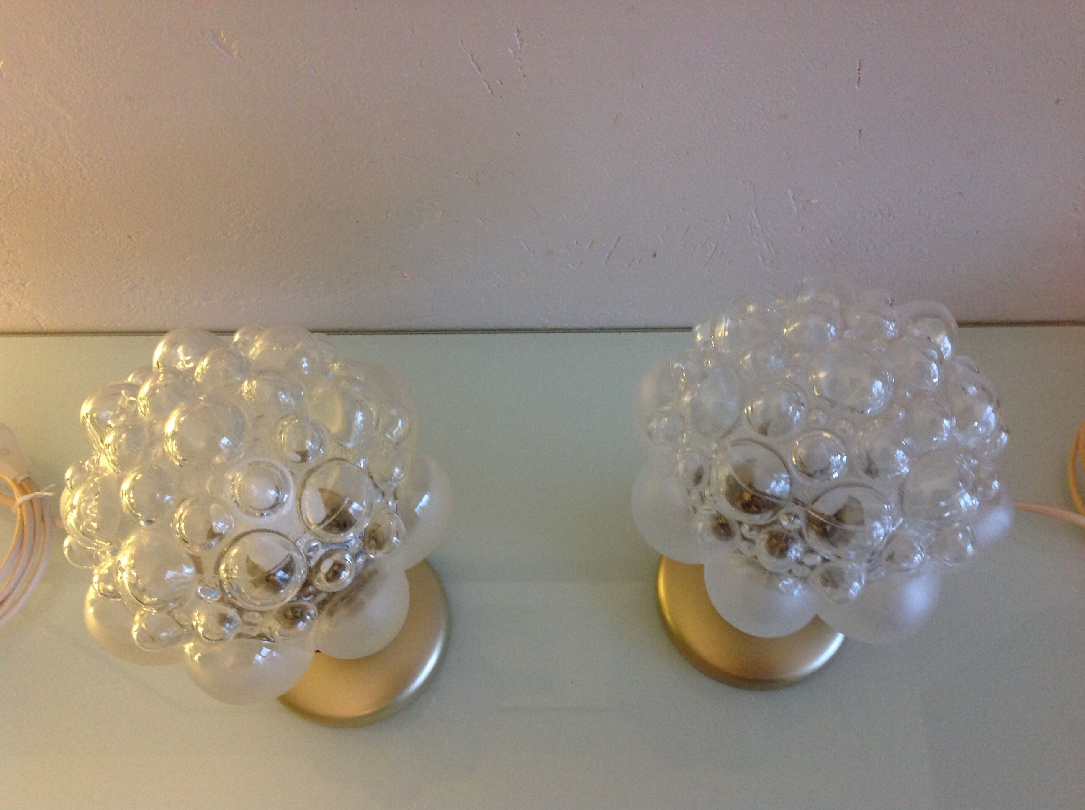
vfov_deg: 40.6
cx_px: 542
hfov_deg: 52.7
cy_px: 405
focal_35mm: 35
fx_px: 1095
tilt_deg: -63.8
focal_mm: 4.28
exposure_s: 1/15
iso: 200
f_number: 2.4
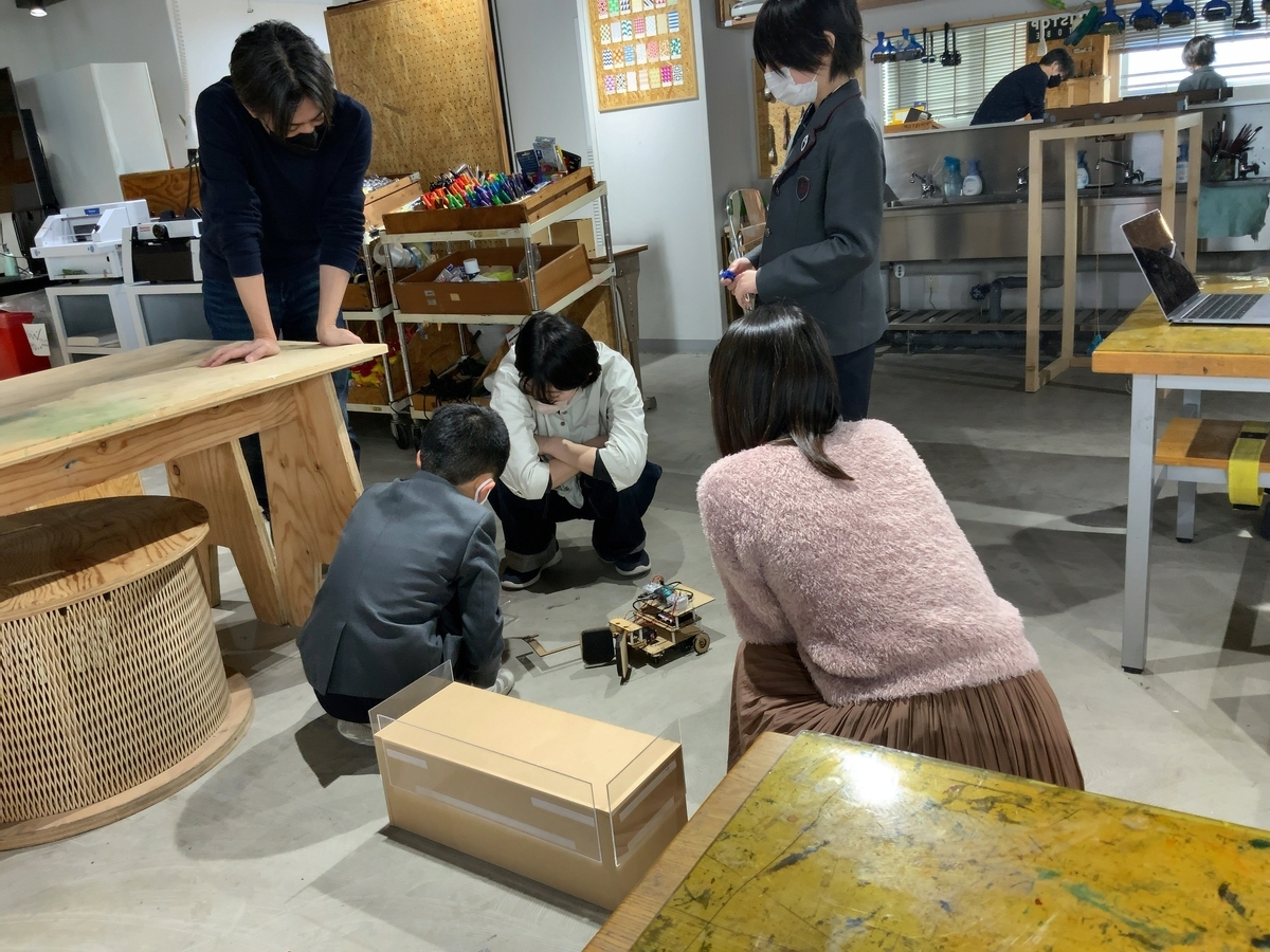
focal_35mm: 29
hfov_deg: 61.7
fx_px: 1064
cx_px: 635
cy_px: 476
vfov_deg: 48.2
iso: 64
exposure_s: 1/50
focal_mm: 3
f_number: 1.8
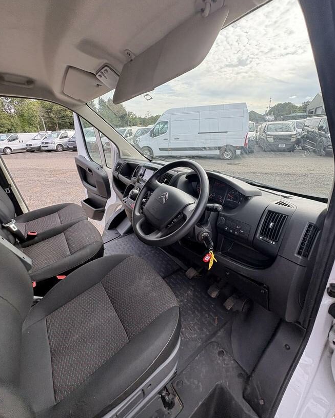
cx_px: 168
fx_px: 186
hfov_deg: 84.0
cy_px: 192
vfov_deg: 96.6
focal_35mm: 15
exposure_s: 1/208
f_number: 2.2
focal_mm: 2.22
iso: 40
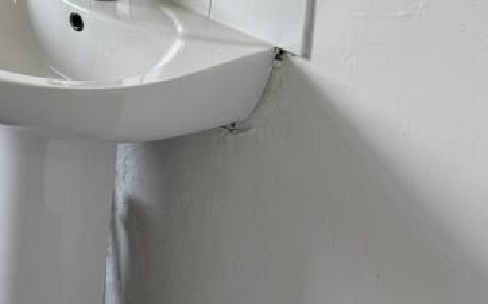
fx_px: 957
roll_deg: -0.3
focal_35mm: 72
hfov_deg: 24.3
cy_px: -151
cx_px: -177
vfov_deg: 16.5
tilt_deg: -10.5
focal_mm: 6.76
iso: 64
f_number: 1.78
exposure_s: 1/154
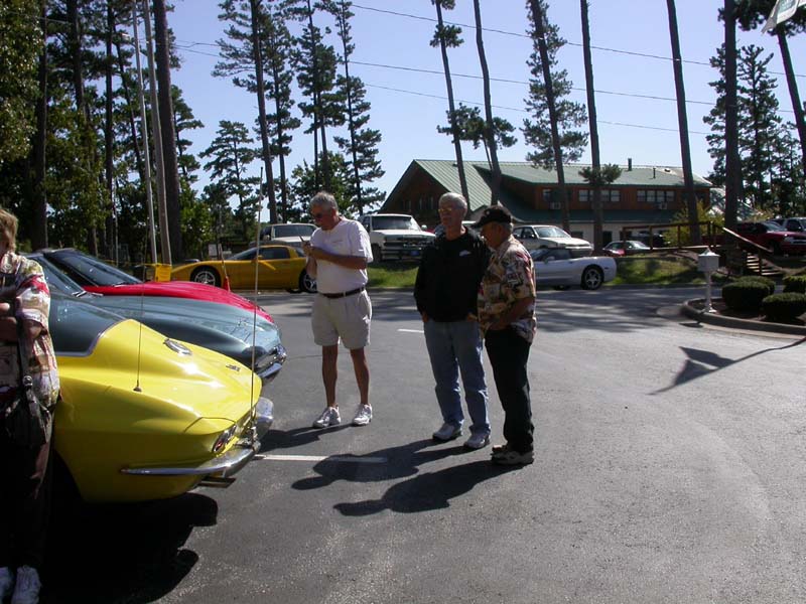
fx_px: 885
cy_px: 302
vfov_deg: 37.7
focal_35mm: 38
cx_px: 403
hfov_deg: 49.0
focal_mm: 7.85
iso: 100
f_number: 7.5
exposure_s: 1/378
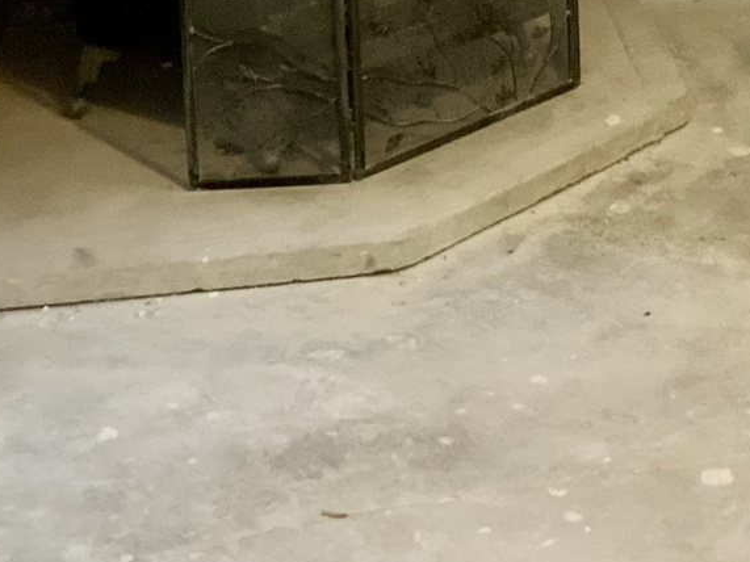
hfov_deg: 18.5
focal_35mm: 104
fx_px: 2253
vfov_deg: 13.4
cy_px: -301
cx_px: 696
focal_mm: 3
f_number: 1.8
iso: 200
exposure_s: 1/60
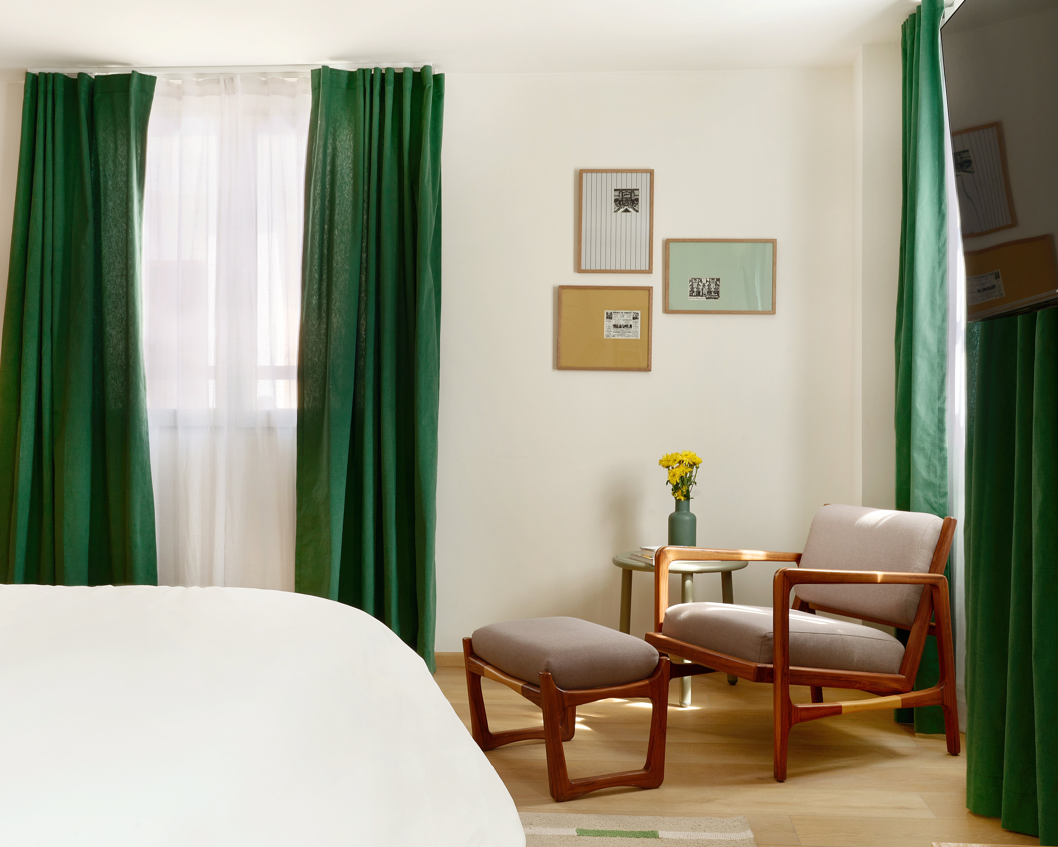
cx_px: 536
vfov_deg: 37.3
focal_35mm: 40
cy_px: 422
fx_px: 1253
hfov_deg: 45.8
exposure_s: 1/2
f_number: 16
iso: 200
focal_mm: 35
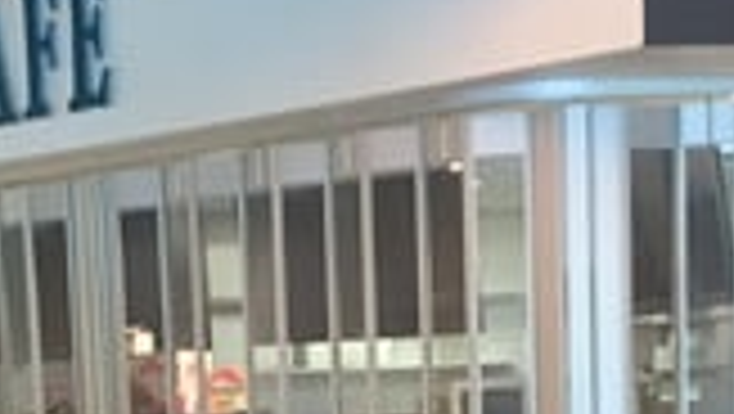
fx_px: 1812
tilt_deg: -4.2
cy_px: 634
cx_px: 284
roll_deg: +2.9
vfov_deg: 12.4
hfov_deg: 22.9
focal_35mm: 93
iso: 250
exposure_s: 1/30
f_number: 2.2
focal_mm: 4.15
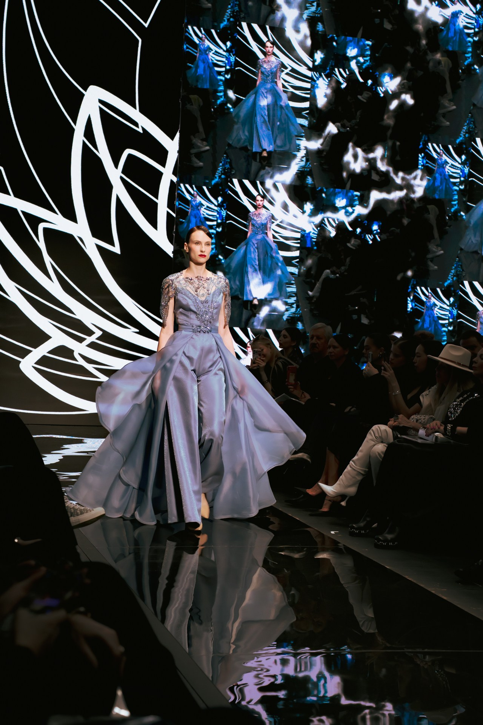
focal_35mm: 61
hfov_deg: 22.3
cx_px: 242
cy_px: 362
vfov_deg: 32.9
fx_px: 1228
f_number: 5
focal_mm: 61
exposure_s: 1/125
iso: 2000
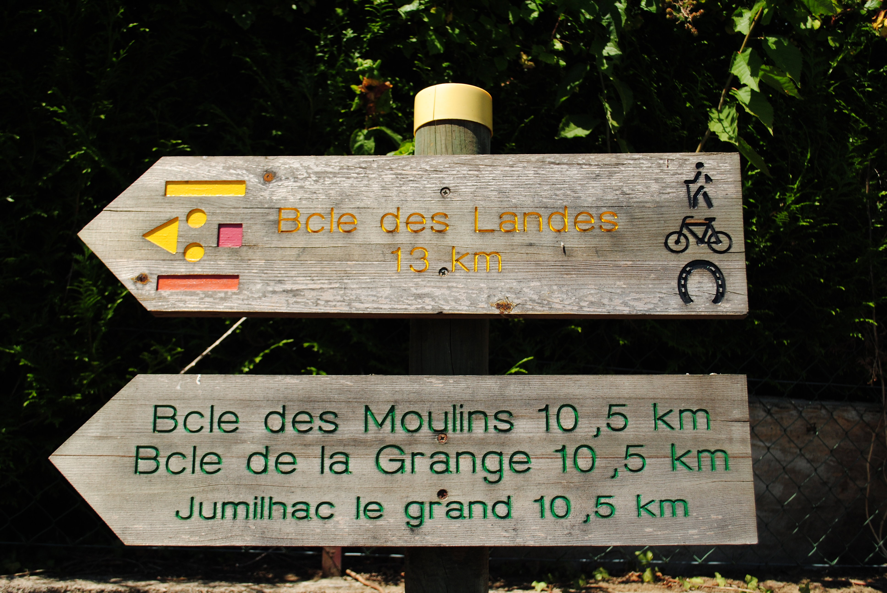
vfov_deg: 34.3
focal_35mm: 39
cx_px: 444
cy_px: 296
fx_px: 962
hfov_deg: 49.5
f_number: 5
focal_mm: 26
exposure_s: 1/1000
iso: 200
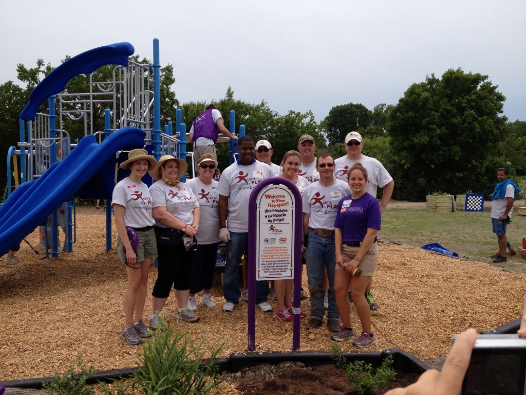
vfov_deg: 40.7
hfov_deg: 52.6
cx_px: 263
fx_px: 532
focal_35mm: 35
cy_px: 198
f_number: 2.4
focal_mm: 4.28
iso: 50
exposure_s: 1/1905
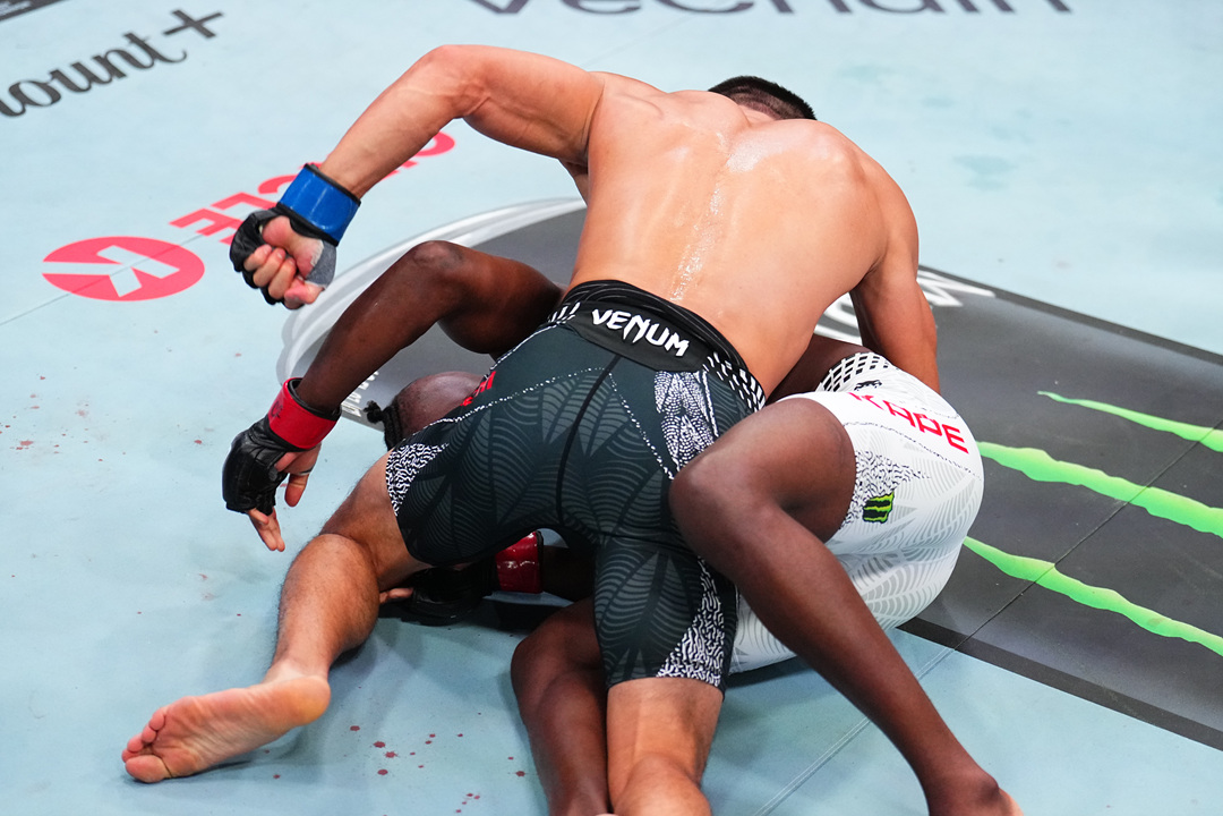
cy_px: 408
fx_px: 2378
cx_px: 612
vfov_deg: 19.5
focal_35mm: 70
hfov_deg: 28.8
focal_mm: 70
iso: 5000
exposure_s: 1/1600
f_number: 2.8
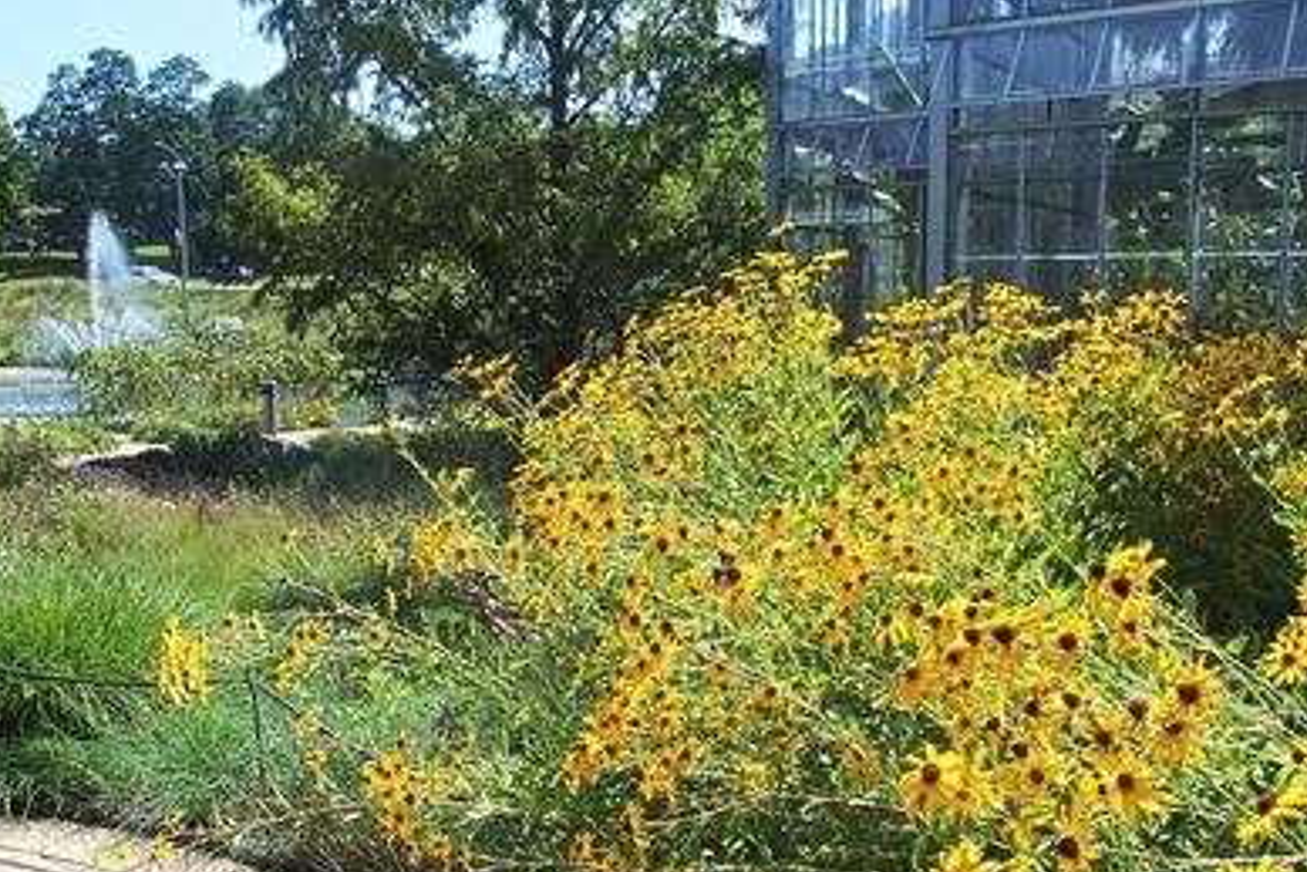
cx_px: 640
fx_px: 1090
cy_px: 448
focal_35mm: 30
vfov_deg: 43.6
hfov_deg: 61.9
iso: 100
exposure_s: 1/800
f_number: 4
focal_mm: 6
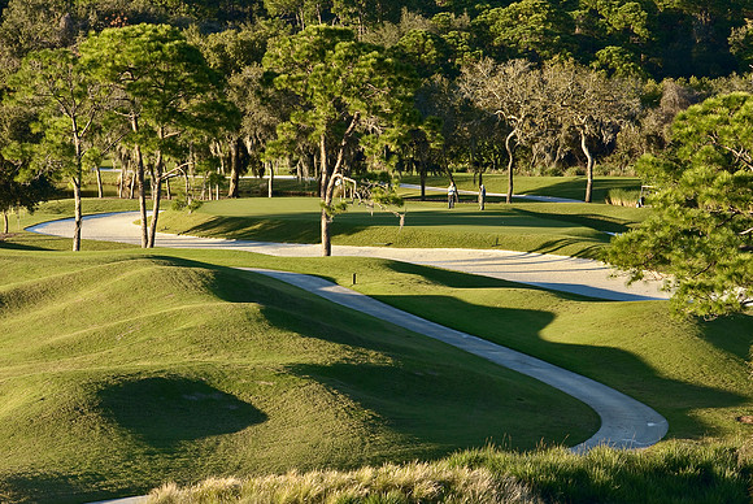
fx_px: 3298
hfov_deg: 13.0
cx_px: 376
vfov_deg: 8.7
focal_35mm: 158
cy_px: 252
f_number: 18
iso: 320
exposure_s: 1/40
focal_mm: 105
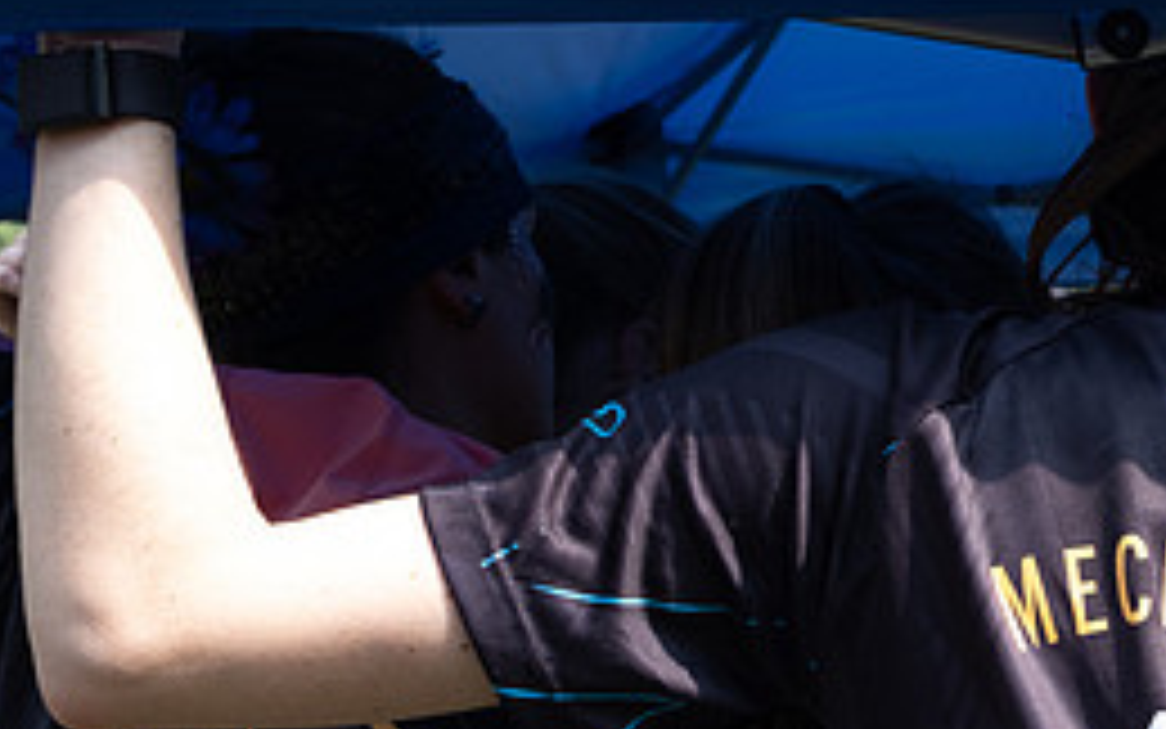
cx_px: 1426
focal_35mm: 106
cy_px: 449
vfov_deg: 12.3
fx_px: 3369
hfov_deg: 18.5
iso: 250
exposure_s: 1/200
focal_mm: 23
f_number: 5.6
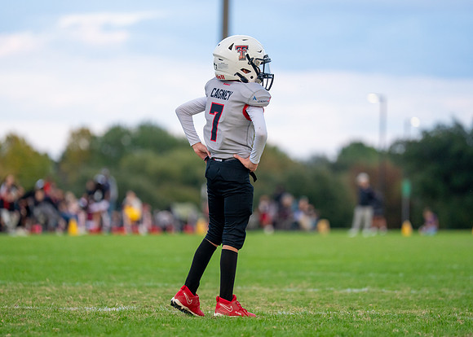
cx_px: 225
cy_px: 176
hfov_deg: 9.4
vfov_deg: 6.7
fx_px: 2889
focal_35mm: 215
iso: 1000
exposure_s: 1/1250
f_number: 2.8
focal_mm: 180
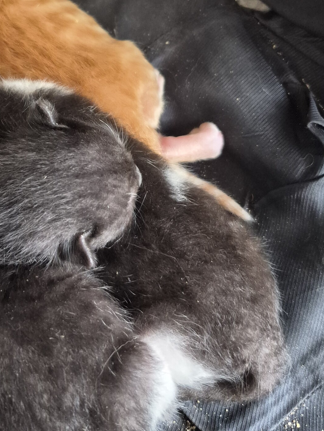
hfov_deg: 28.9
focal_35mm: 49
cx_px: 54
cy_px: 104
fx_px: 612
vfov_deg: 37.9
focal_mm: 5.4
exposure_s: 1/100
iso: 1250
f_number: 1.8
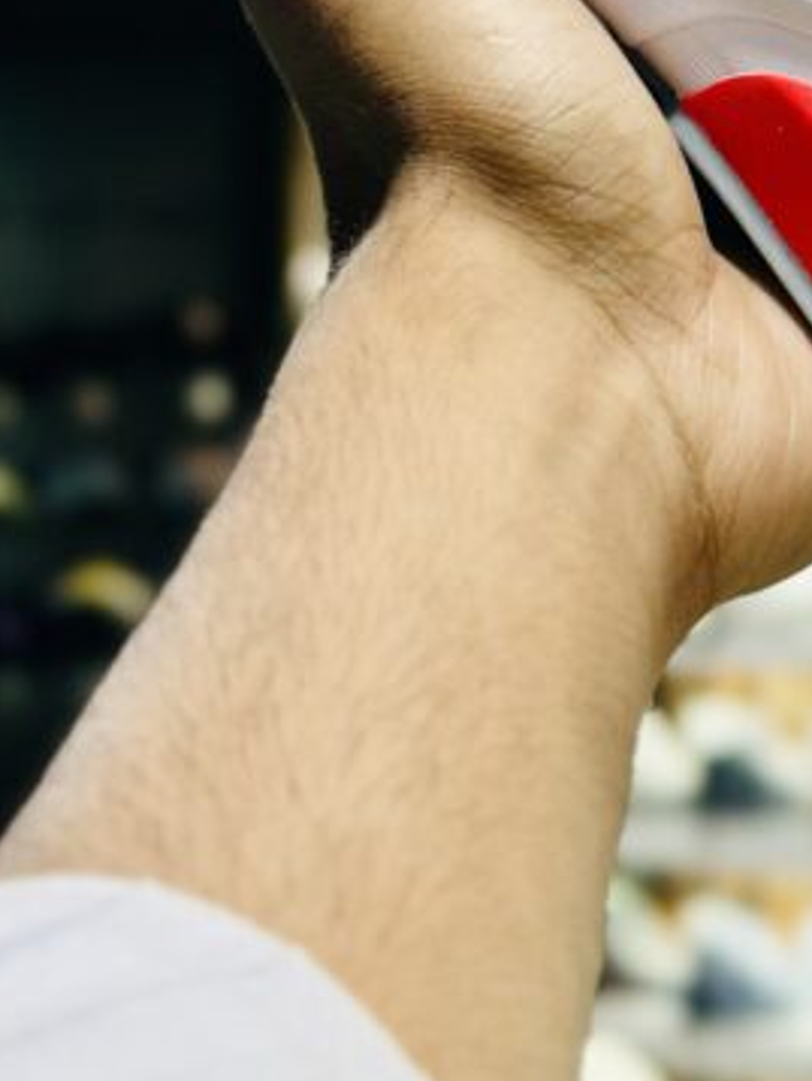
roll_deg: +0.4
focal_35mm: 125
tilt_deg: +11.0
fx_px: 3905
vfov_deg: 15.2
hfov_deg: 11.7
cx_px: 927
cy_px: -204
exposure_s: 1/106
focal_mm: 6.86
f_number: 1.78
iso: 64
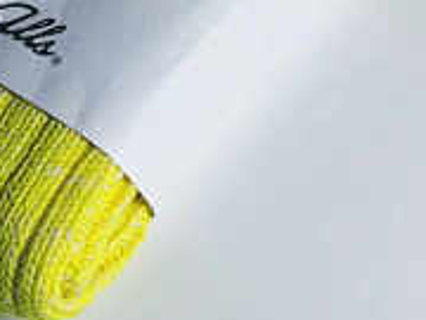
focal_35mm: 254
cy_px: 137
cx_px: 312
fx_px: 3126
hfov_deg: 7.8
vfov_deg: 5.9
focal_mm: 6.6
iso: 20
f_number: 2.8
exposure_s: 1/197
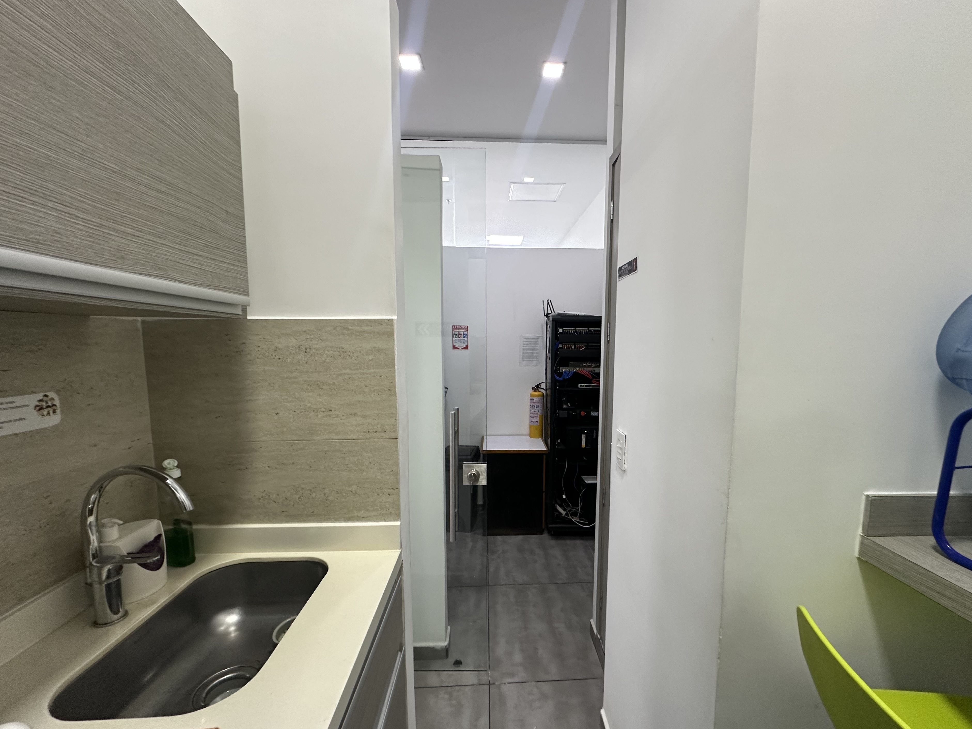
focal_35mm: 15
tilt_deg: -6.5
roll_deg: +0.1
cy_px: 388
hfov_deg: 98.1
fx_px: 421
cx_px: 512
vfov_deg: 81.6
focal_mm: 2.22
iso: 200
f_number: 2.2
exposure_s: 1/60
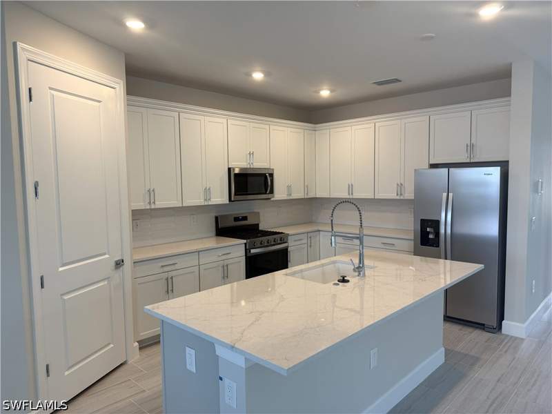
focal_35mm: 24
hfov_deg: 71.6
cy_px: 207
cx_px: 276
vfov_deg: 56.8
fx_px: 383
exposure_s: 1/120
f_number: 1.78
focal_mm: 6.76
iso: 125
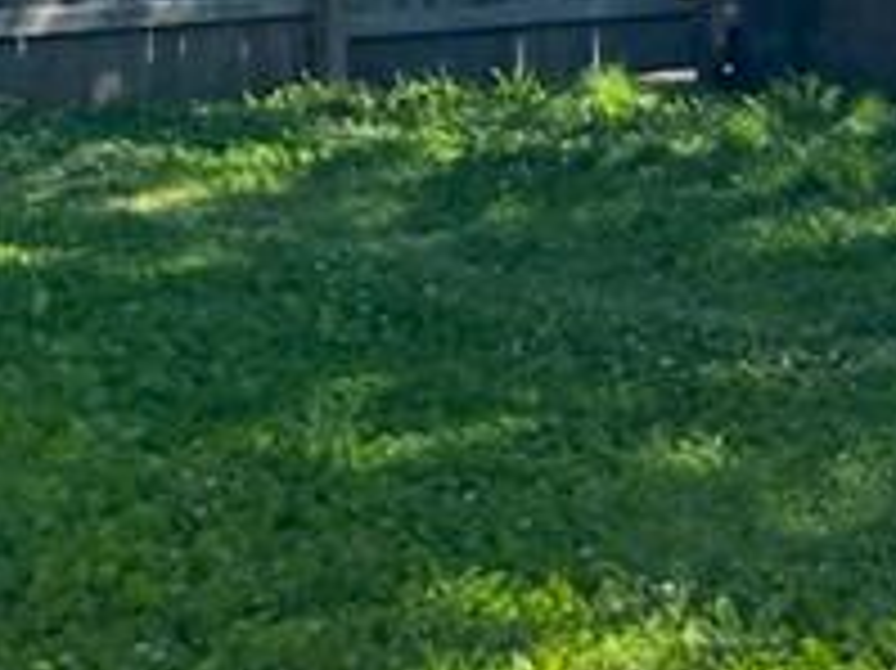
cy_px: 243
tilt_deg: -8.1
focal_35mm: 134
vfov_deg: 11.0
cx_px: 855
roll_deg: -0.6
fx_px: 3466
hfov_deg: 14.5
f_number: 1.8
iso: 32
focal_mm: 4.25
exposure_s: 1/949
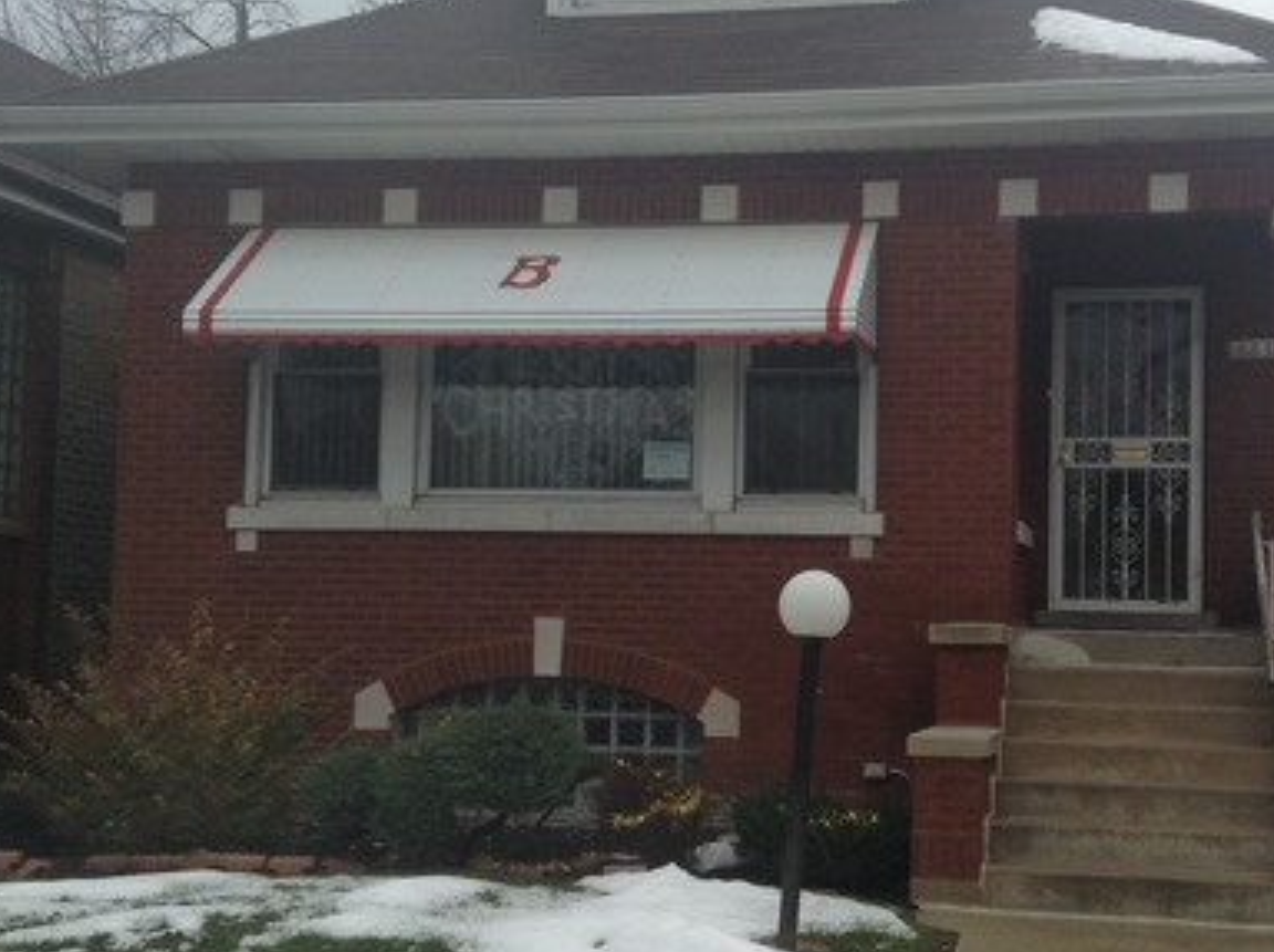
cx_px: 826
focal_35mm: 55
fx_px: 2022
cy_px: 511
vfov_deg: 26.5
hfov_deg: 34.7
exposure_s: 1/311
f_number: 2.4
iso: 32
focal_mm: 3.3
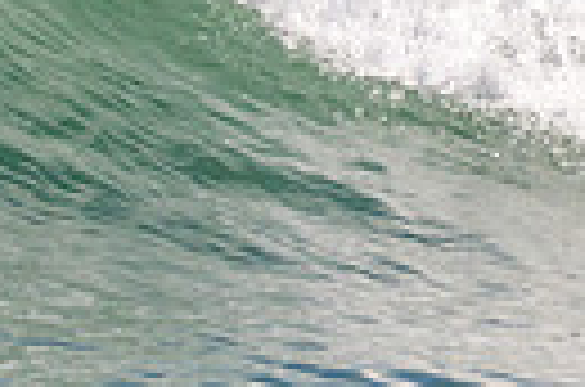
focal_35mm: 3580
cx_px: -626
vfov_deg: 0.4
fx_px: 58033
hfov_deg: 0.6
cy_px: -218
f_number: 11
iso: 1250
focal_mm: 800
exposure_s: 1/2000
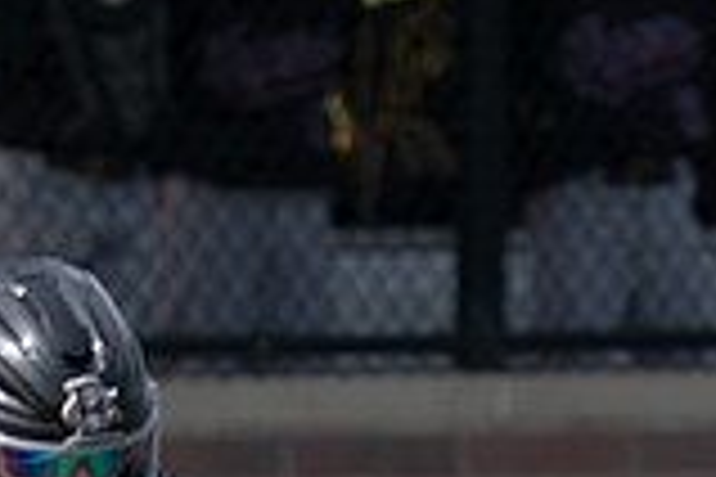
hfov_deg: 1.5
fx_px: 27663
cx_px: 878
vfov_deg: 1.0
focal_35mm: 1391
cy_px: 781
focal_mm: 200
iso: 125
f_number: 2.8
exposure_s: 1/2000
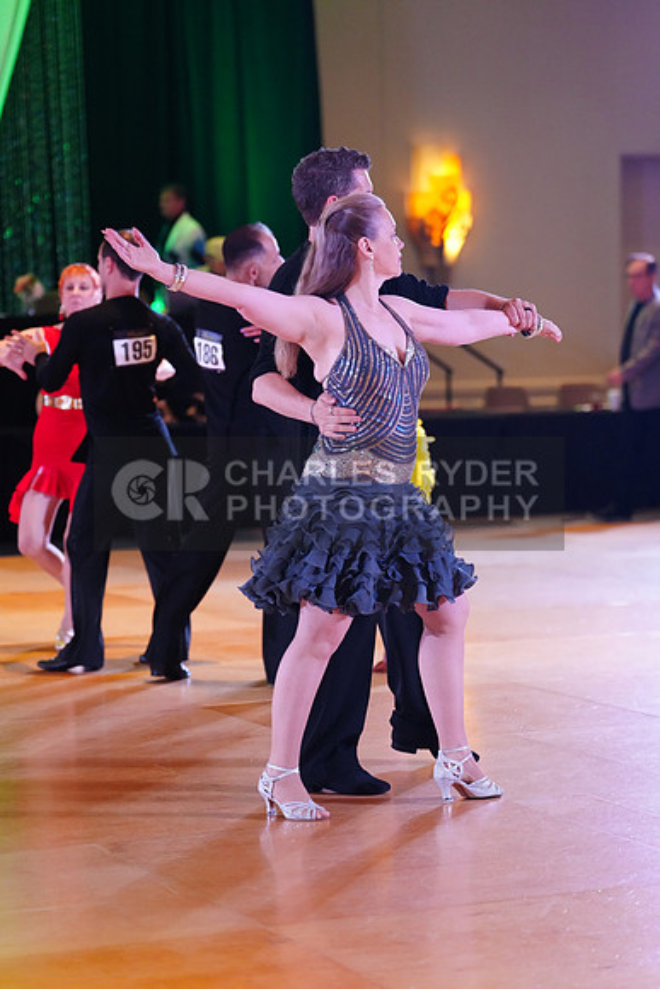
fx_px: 2858
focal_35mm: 104
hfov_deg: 13.2
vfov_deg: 19.6
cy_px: 494
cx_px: 330
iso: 5000
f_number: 2.8
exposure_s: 1/400
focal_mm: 104
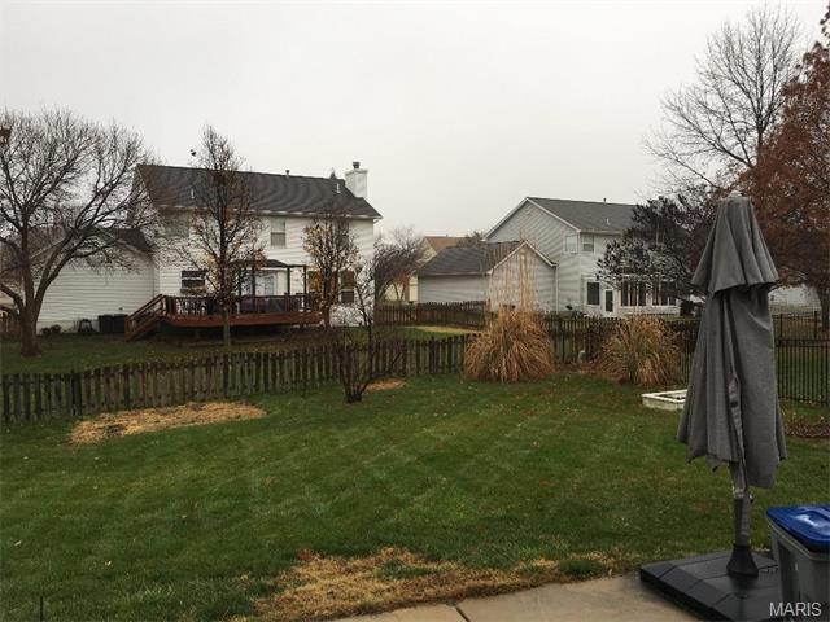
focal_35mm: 29
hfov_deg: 61.7
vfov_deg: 48.2
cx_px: 415
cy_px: 311
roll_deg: +0.1
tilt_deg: -2.2
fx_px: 695
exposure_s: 1/123
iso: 25
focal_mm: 4.15
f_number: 2.2
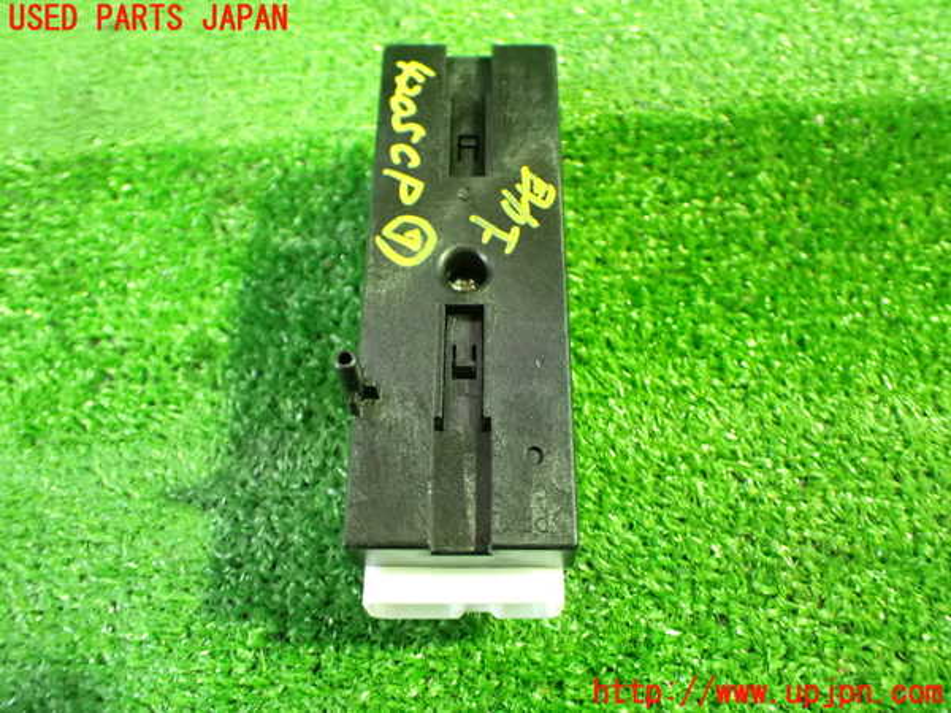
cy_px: 356
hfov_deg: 60.0
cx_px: 476
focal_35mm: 30
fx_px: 824
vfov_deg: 46.8
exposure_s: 1/30
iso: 1600
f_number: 2.3
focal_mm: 5.4
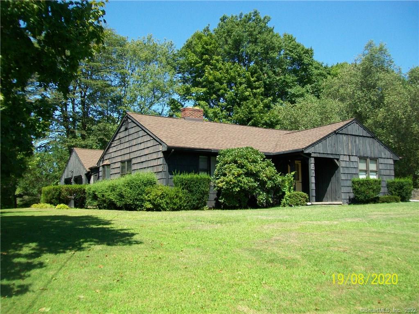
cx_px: 210
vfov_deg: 39.7
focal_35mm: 36
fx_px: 436
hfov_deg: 51.4
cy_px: 157
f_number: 2.7
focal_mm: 6
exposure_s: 1/640
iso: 64
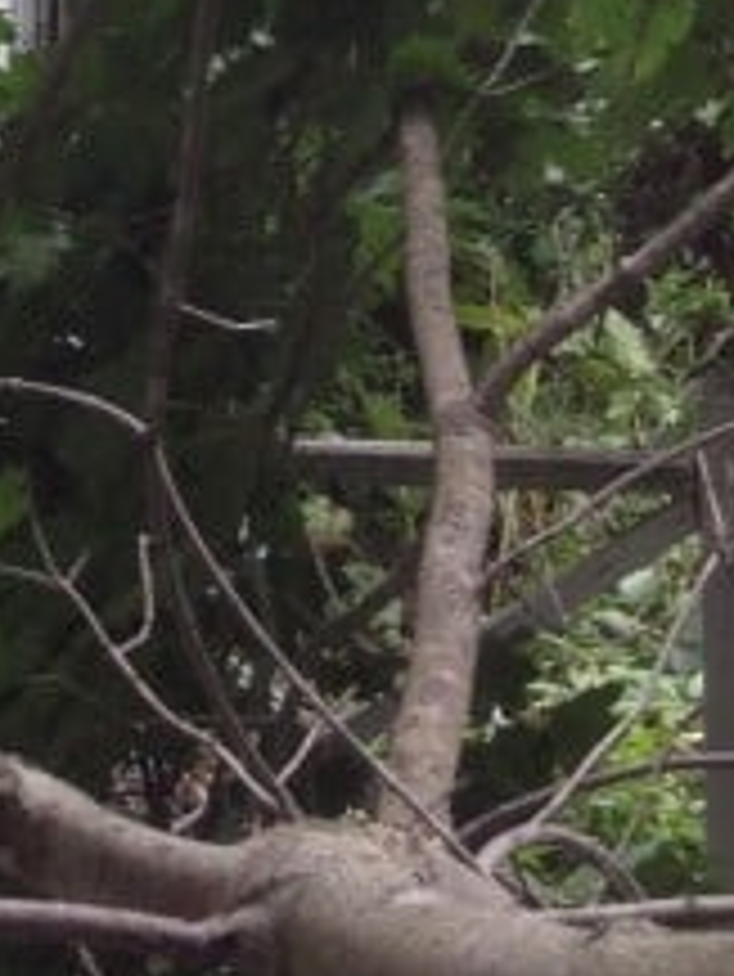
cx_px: -14
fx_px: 4660
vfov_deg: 10.9
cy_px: -989
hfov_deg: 8.9
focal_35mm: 165
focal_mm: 4.28
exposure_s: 1/129
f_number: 2.4
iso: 64
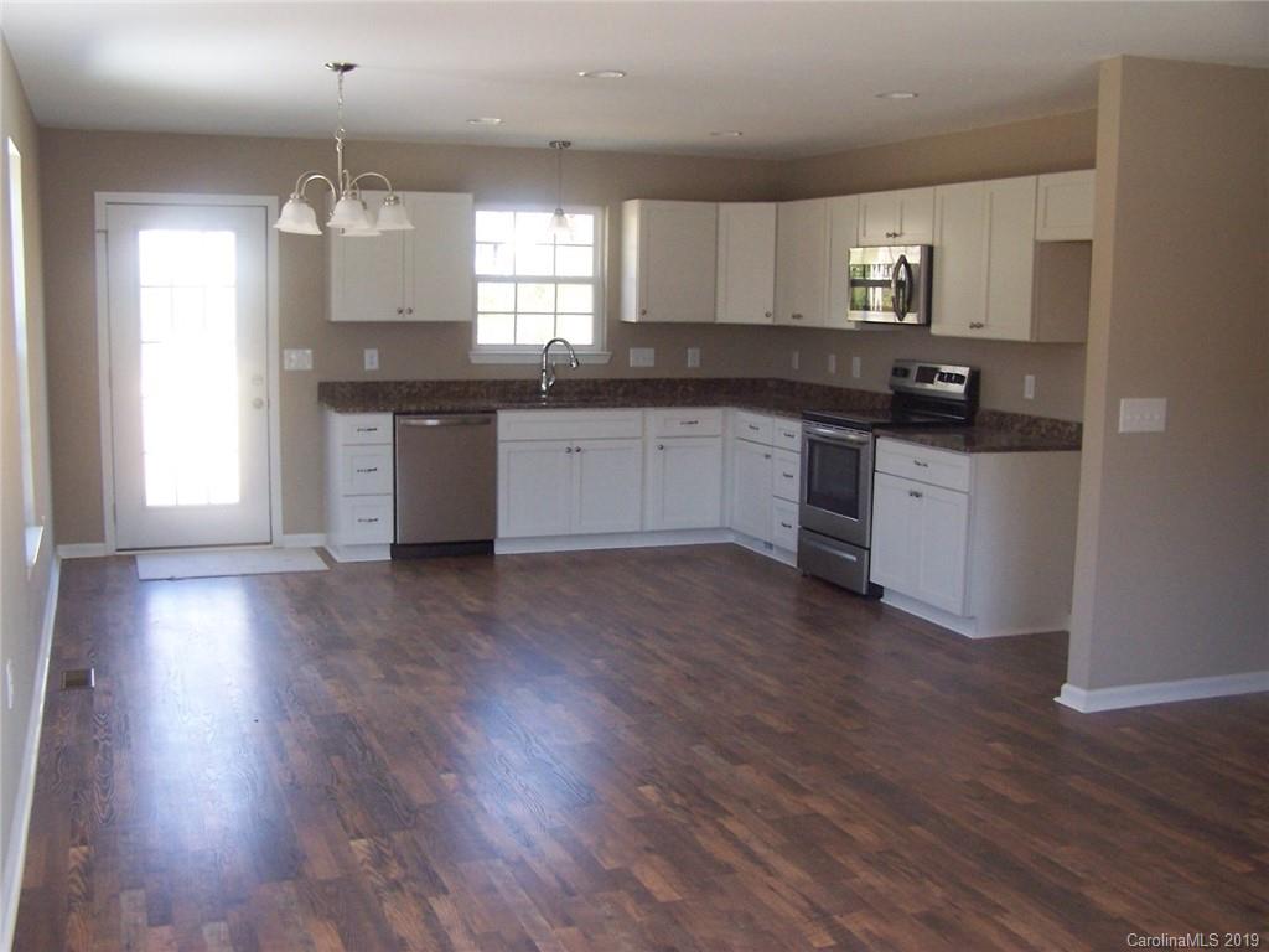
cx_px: 634
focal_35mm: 38
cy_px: 476
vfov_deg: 37.7
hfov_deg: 49.0
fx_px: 1393
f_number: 2.8
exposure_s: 1/60
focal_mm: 6.3
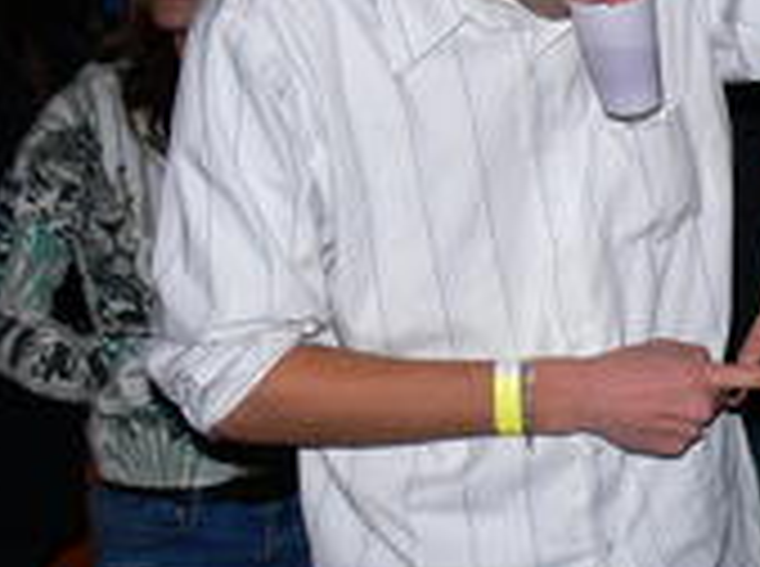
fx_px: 2147
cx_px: 877
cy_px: 243
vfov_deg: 15.0
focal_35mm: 98
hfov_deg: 19.1
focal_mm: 7.4
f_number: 2.8
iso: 100
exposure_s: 1/30
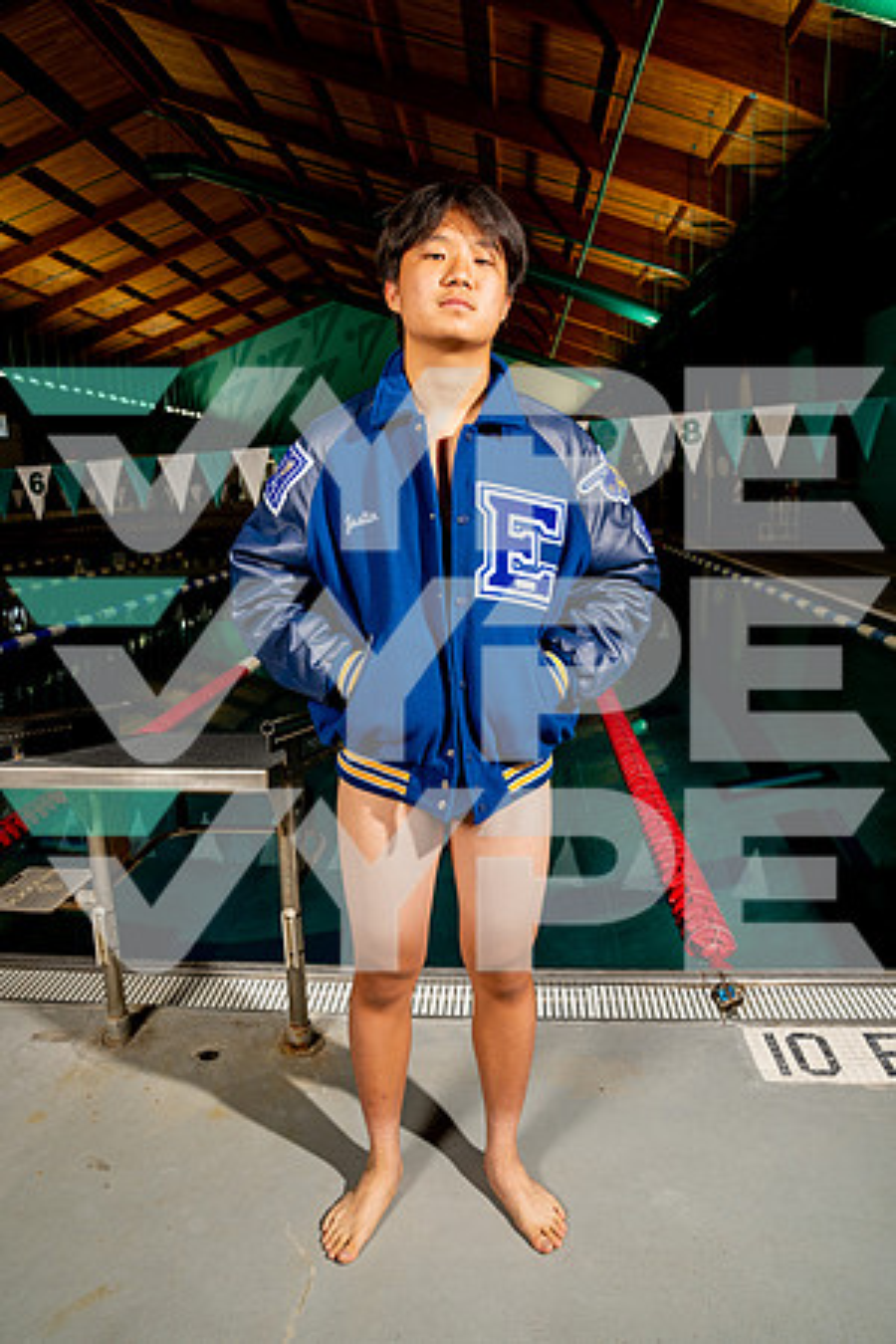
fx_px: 896
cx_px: 448
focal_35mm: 24
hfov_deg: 53.1
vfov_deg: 73.7
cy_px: 672
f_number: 7.1
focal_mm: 24
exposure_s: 1/125
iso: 500
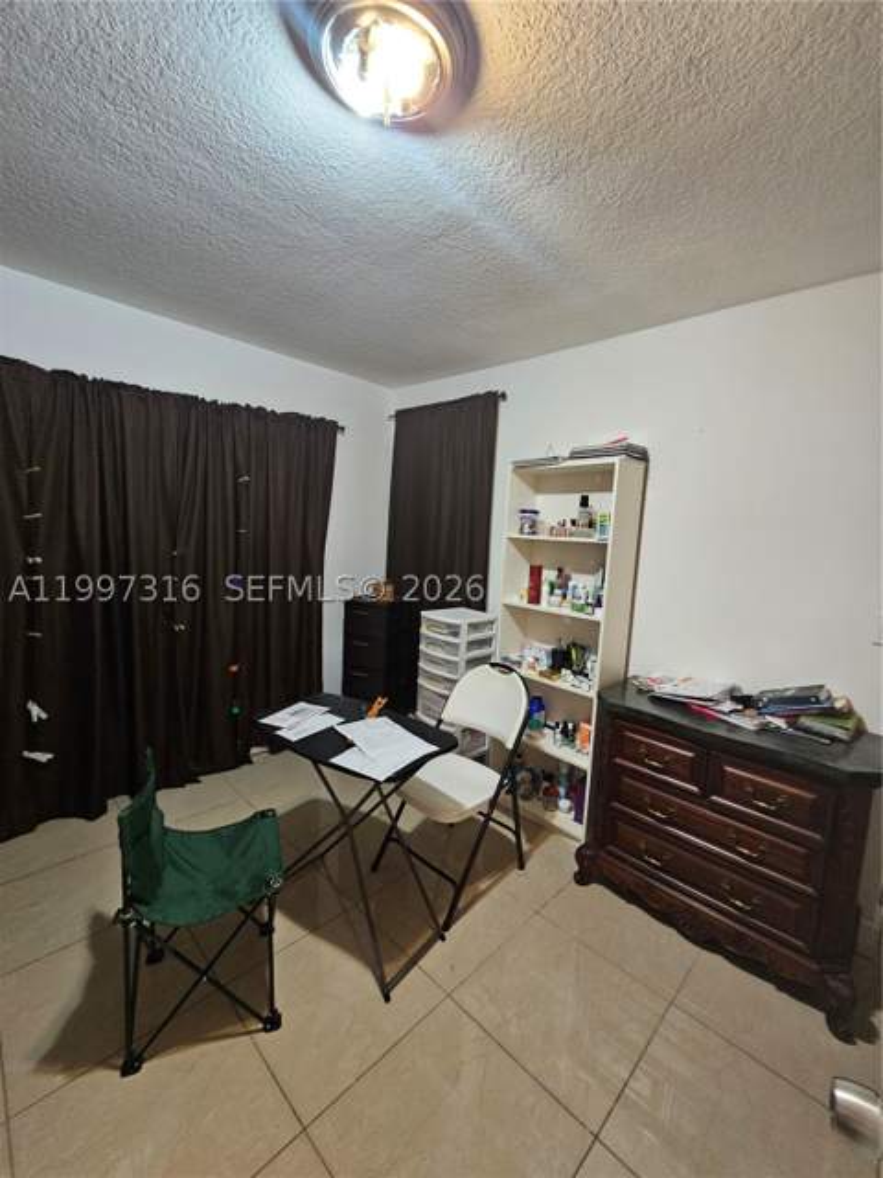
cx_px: 442
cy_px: 589
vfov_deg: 106.2
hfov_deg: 89.9
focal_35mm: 13
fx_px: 442
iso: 500
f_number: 2.2
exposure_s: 1/30
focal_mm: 2.2
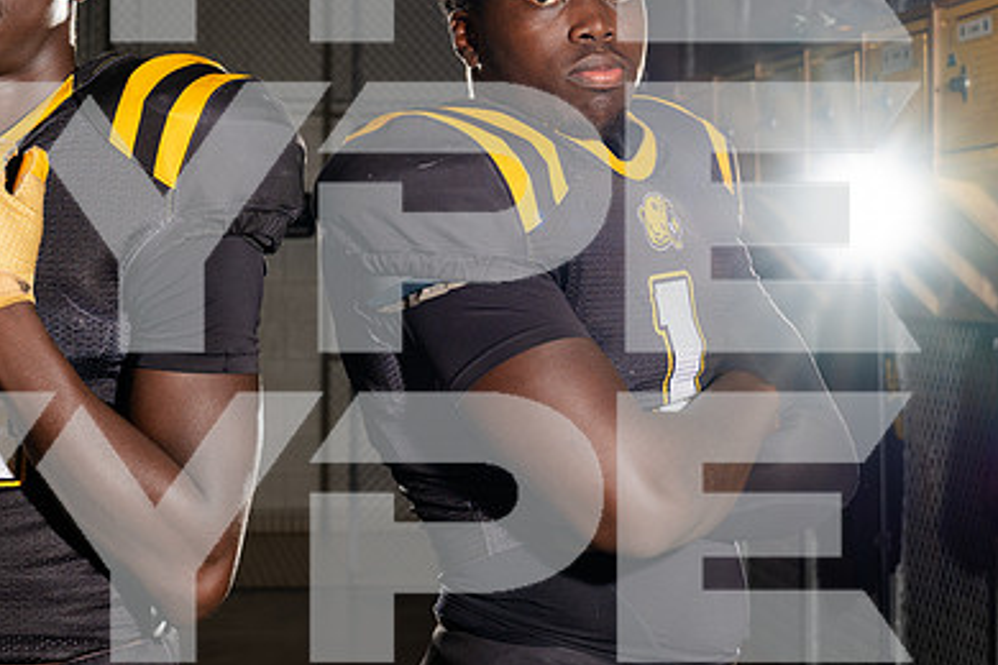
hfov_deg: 19.5
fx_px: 2883
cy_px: 219
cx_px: 269
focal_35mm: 104
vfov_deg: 13.1
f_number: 8
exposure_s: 1/250
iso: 100
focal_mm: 70
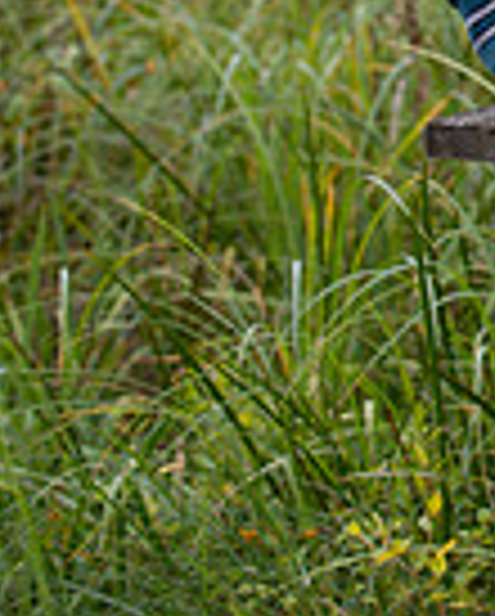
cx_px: 639
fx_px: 5518
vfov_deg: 6.3
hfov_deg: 5.1
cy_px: -202
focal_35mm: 302
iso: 100
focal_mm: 98
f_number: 4.5
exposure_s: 1/125
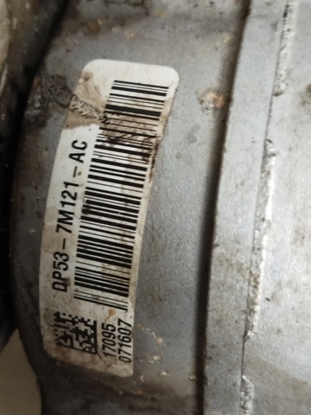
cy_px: 208
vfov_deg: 39.7
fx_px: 575
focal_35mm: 48
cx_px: 156
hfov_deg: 30.3
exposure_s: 1/25
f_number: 1.7
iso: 640
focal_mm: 5.31
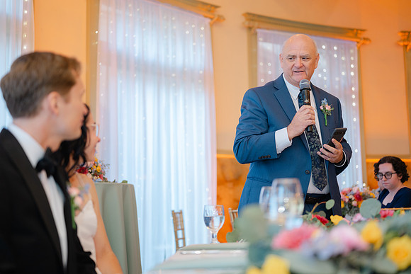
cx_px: 206
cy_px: 137
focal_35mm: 50
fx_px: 571
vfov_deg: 27.0
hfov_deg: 39.6
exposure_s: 1/100
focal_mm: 50
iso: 320
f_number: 1.8
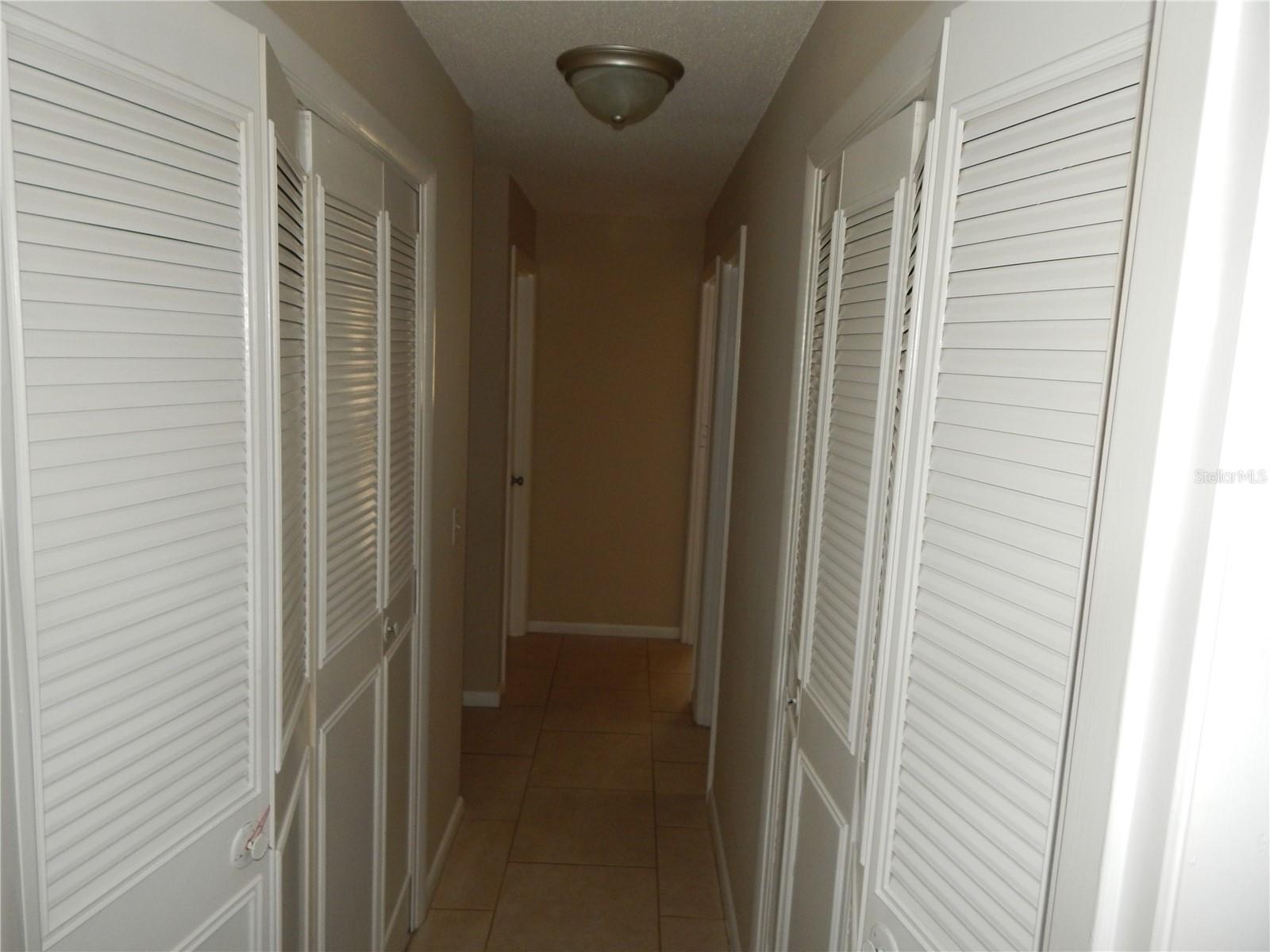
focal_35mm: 22
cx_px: 635
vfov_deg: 61.1
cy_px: 476
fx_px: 807
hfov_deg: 76.4
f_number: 3
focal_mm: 4
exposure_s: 1/30
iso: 200
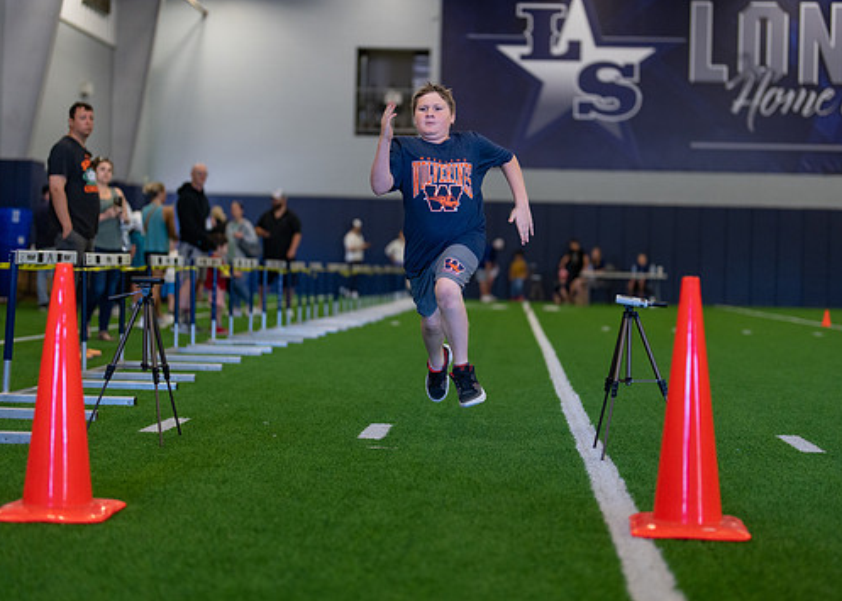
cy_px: 252
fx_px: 1483
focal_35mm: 62
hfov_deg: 31.7
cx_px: 469
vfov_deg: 22.9
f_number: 1.2
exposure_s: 1/1000
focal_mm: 50
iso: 1000
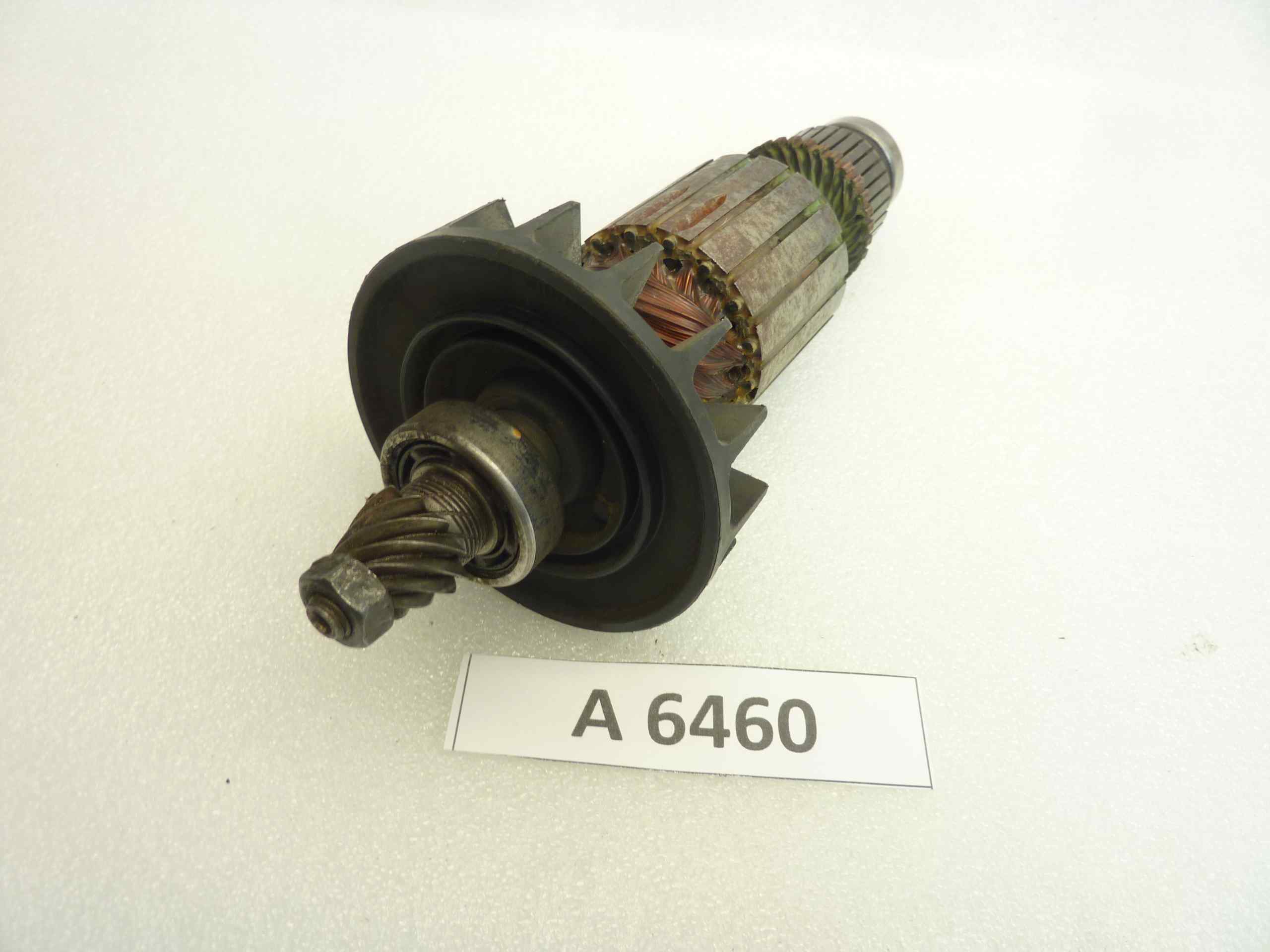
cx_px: 635
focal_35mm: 25
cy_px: 476
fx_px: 917
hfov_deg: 69.4
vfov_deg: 54.9
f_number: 3.3
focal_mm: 4.1
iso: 80
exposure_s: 1/15
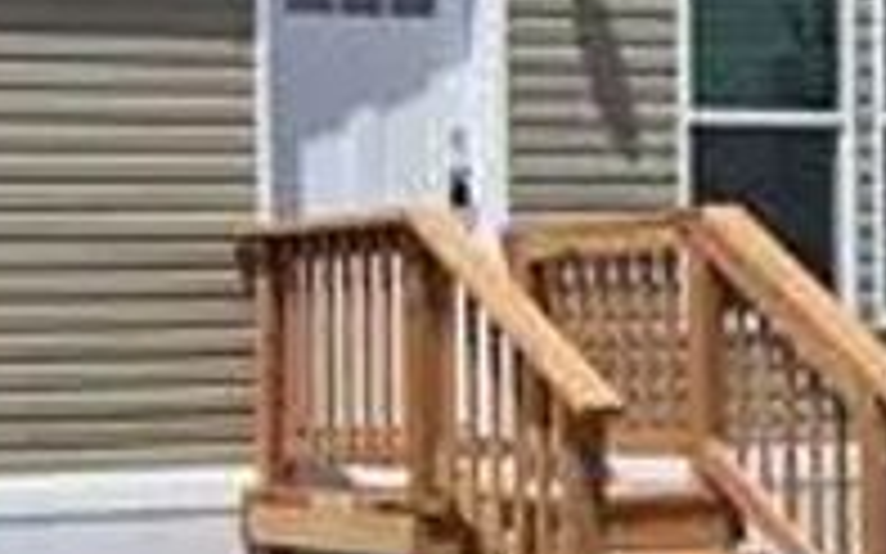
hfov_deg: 16.4
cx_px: 225
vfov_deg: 10.3
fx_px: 3066
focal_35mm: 127
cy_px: 405
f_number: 1.7
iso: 64
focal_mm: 6.3
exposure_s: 1/7944
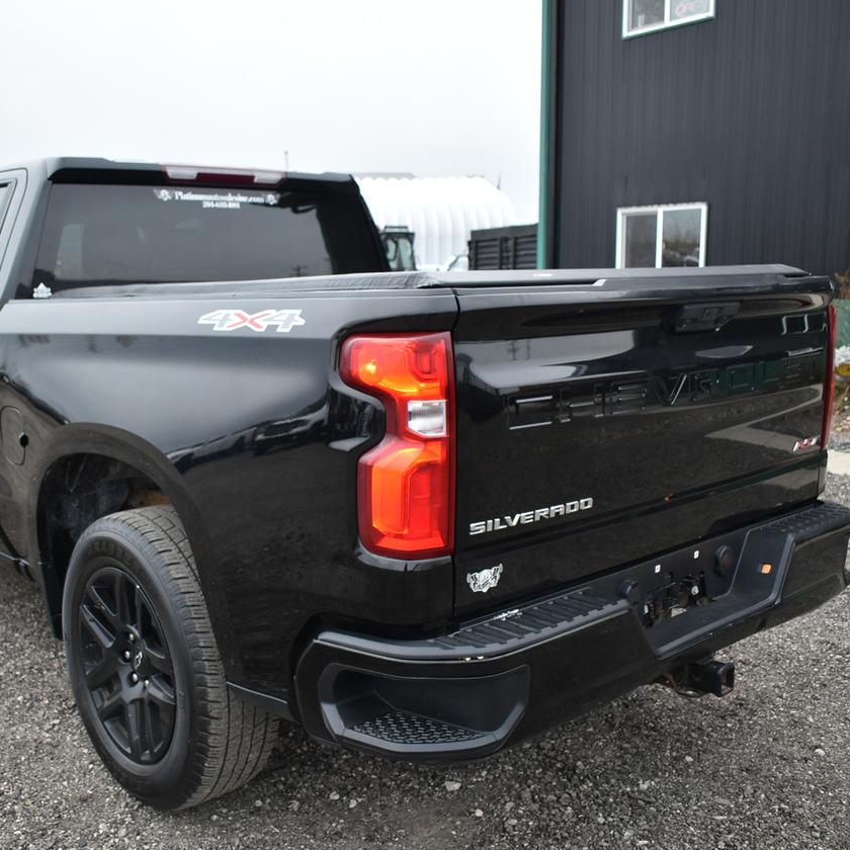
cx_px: 307
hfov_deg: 46.7
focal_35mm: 35
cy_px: 426
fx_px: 972
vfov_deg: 47.2
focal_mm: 18
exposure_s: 1/250
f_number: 4
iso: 400
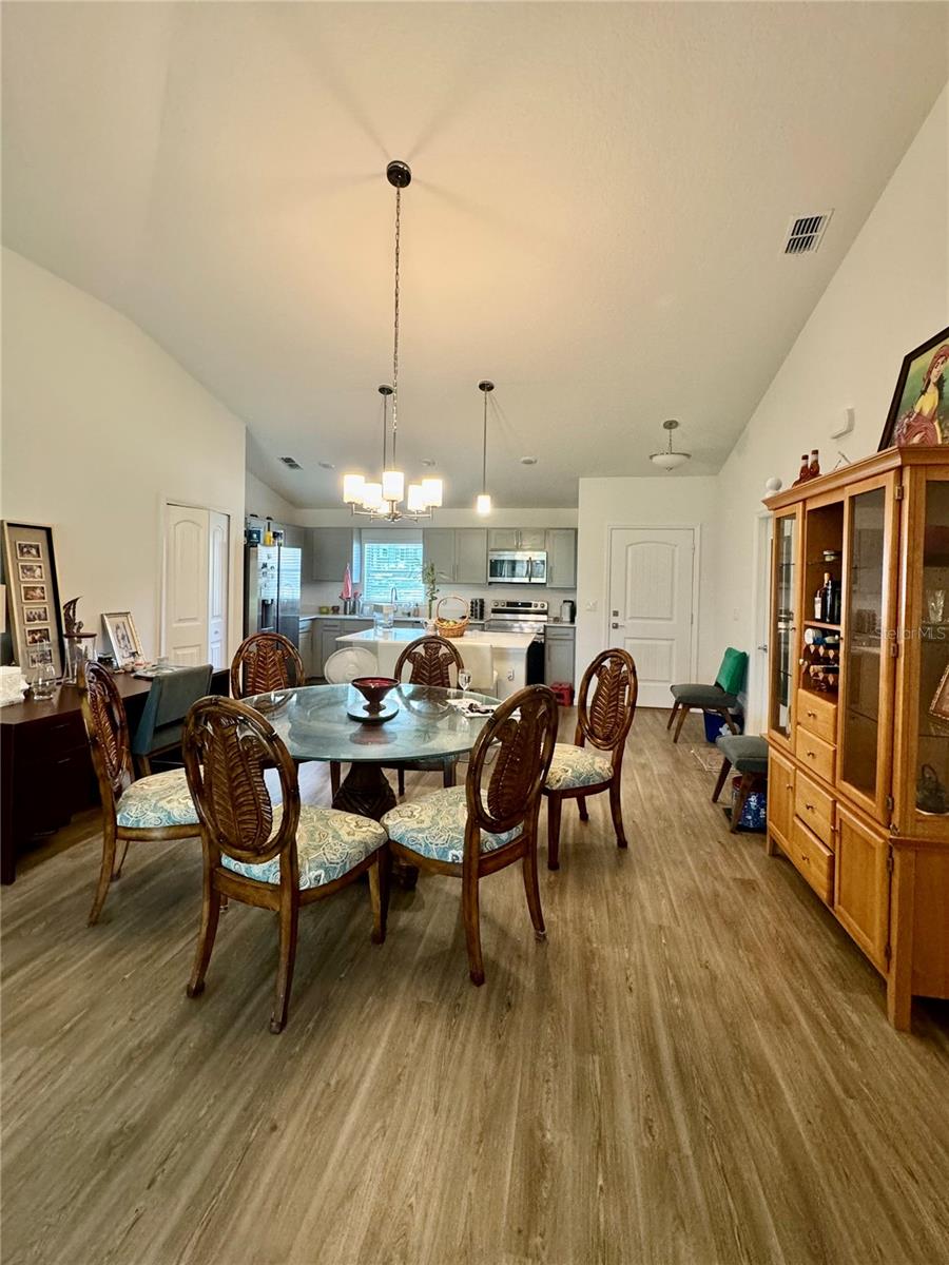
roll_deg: +0.1
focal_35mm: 14
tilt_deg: -6.1
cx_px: 474
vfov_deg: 102.1
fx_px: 512
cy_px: 632
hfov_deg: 85.7
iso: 250
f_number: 2.2
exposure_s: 1/60
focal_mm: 2.22
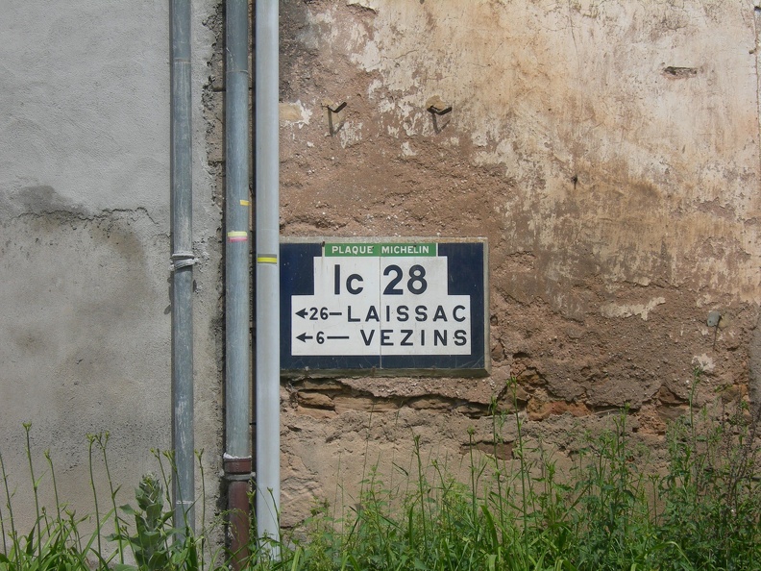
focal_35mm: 72
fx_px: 1583
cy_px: 286
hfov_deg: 27.0
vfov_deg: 20.4
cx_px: 380
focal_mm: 14.9
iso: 50
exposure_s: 1/284
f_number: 6.3
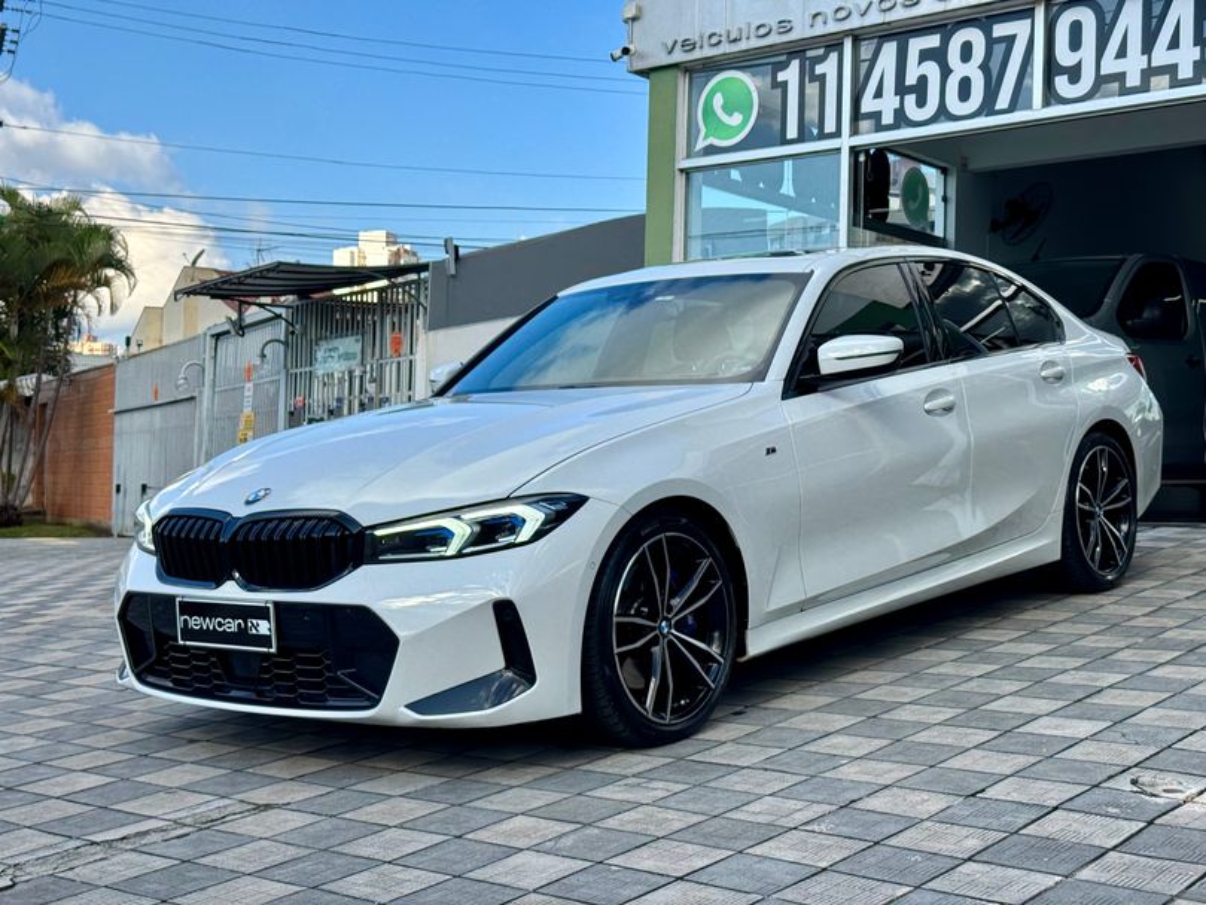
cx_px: 603
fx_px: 1673
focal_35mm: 48
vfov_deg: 30.3
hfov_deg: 39.6
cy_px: 452
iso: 64
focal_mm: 6.76
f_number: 1.78
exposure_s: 1/1923
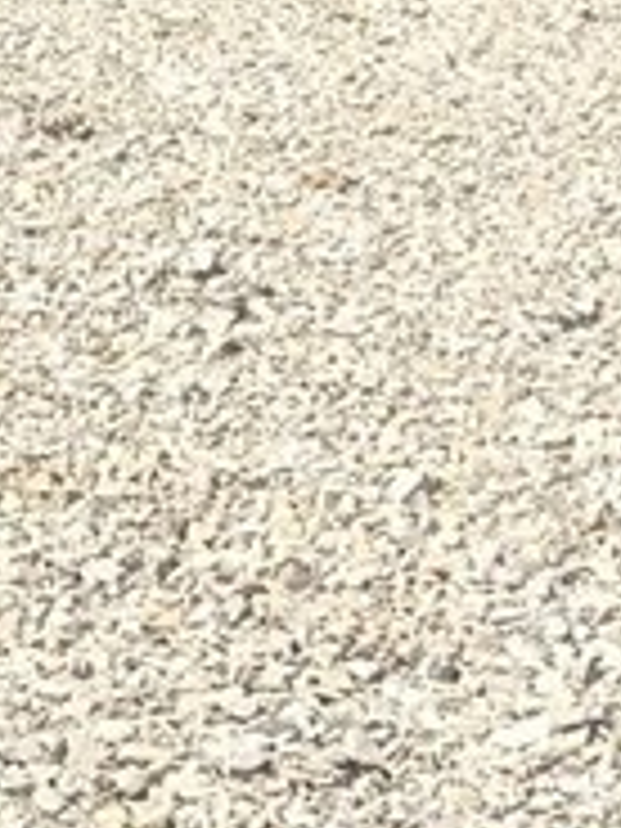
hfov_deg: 8.8
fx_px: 3851
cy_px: -976
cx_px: -580
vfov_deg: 10.9
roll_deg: -2.2
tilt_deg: -5.8
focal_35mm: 161
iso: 25
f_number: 2.2
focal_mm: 4.15
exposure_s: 1/1326
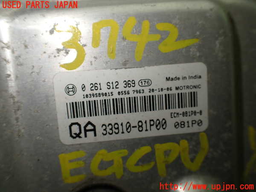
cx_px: 128
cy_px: 96
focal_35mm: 30
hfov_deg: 60.0
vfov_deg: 46.8
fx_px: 222
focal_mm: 5.4
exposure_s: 1/125
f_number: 3.2
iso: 100
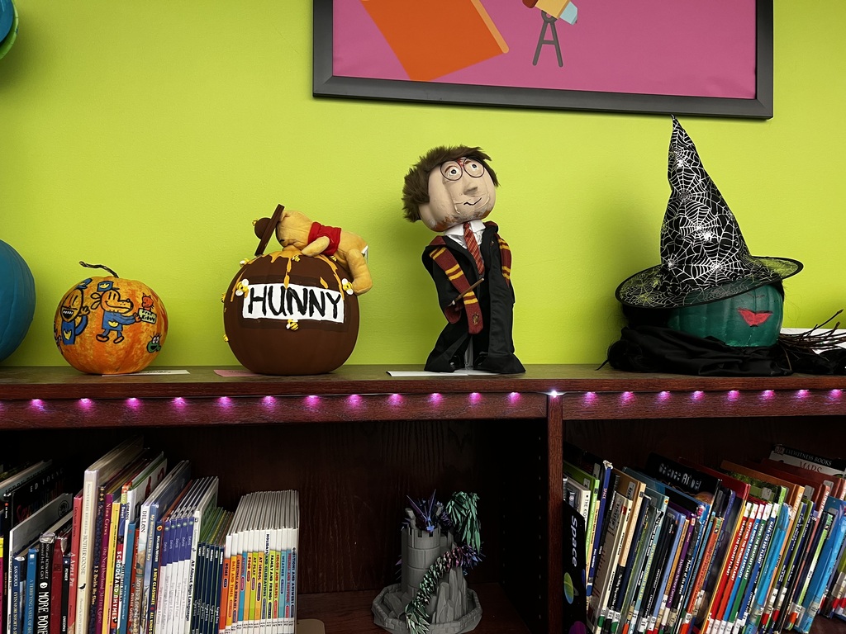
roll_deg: +0.0
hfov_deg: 67.3
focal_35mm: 26
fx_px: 635
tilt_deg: +0.9
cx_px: 423
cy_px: 317
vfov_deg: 53.1
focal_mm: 5.7
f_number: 1.5
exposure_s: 1/60
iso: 200
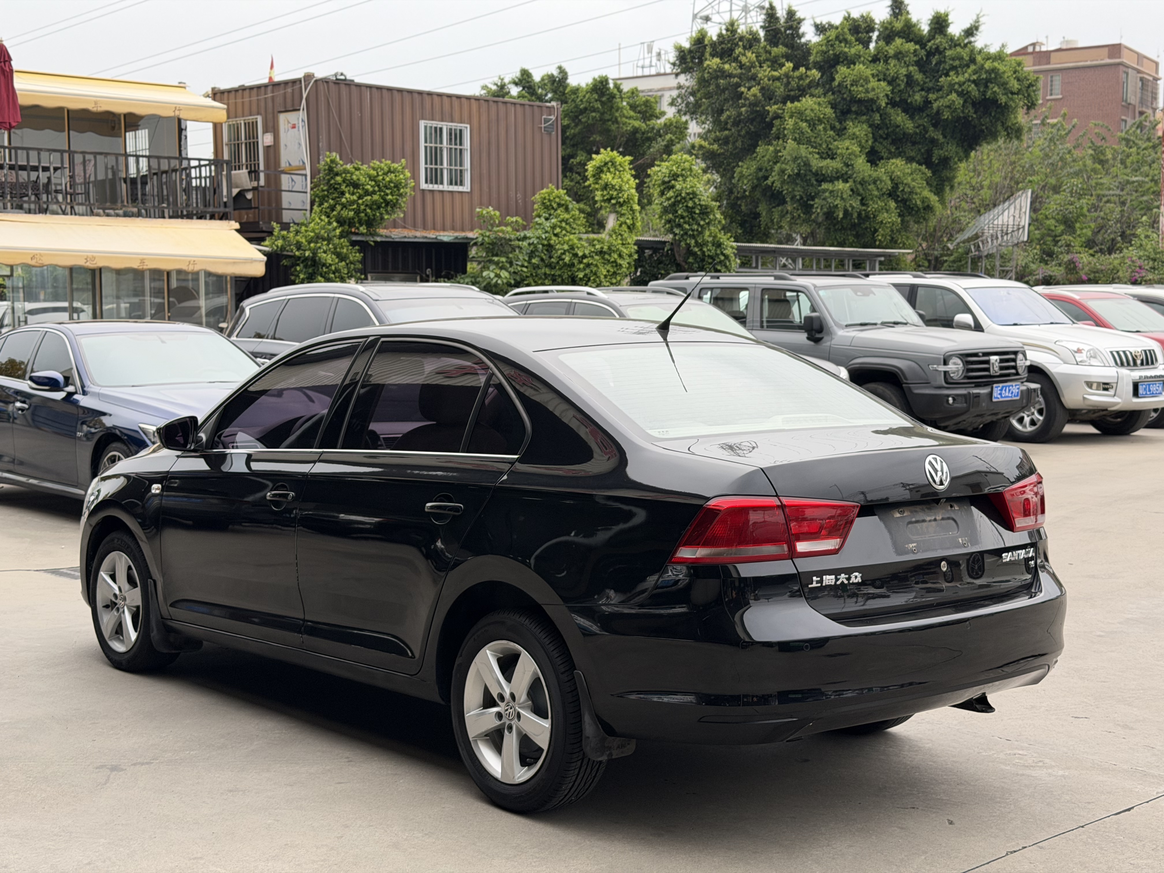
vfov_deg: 30.3
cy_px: 436
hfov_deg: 39.7
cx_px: 582
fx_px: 1614
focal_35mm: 48
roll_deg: -0.1
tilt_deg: -4.5
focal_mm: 6.76
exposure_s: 1/802
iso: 64
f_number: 1.78
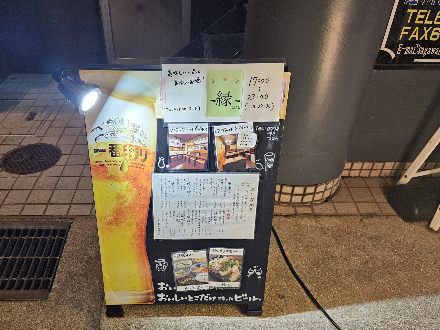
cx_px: 192
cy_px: 188
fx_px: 356
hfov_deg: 63.2
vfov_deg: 49.6
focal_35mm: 28
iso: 640
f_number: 1.8
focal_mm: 5.4
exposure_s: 1/120
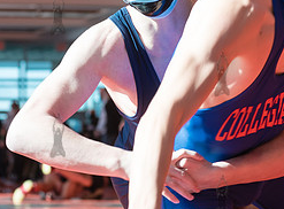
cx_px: 186
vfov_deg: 6.8
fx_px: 1753
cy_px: 56
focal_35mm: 215
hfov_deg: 9.3
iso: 400
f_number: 6.3
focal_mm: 80
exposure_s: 1/400
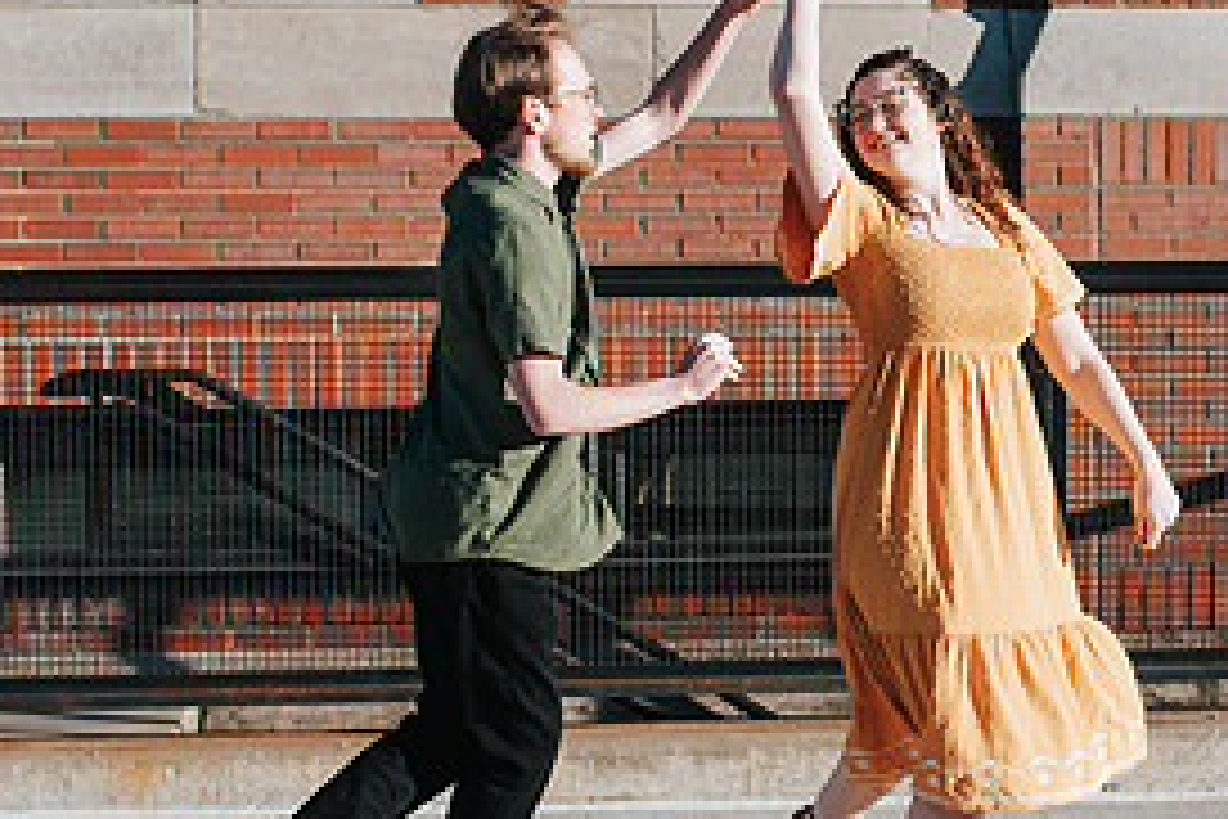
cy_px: 336
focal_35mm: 88
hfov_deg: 22.8
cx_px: 953
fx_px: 3002
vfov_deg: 15.5
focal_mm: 35
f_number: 3.2
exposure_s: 1/1250
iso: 125
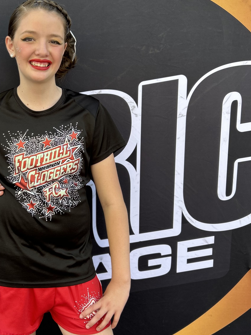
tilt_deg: -10.0
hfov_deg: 30.5
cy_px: 157
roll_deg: +0.4
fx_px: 445
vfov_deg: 41.2
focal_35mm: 46
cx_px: 37
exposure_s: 1/284
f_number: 1.5
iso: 40
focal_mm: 5.7
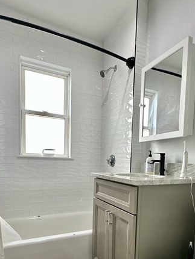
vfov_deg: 67.1
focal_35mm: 25
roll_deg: -2.1
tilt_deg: -5.5
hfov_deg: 54.7
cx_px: 111
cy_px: 177
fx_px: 188
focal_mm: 2.22
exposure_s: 1/60
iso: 160
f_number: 2.2
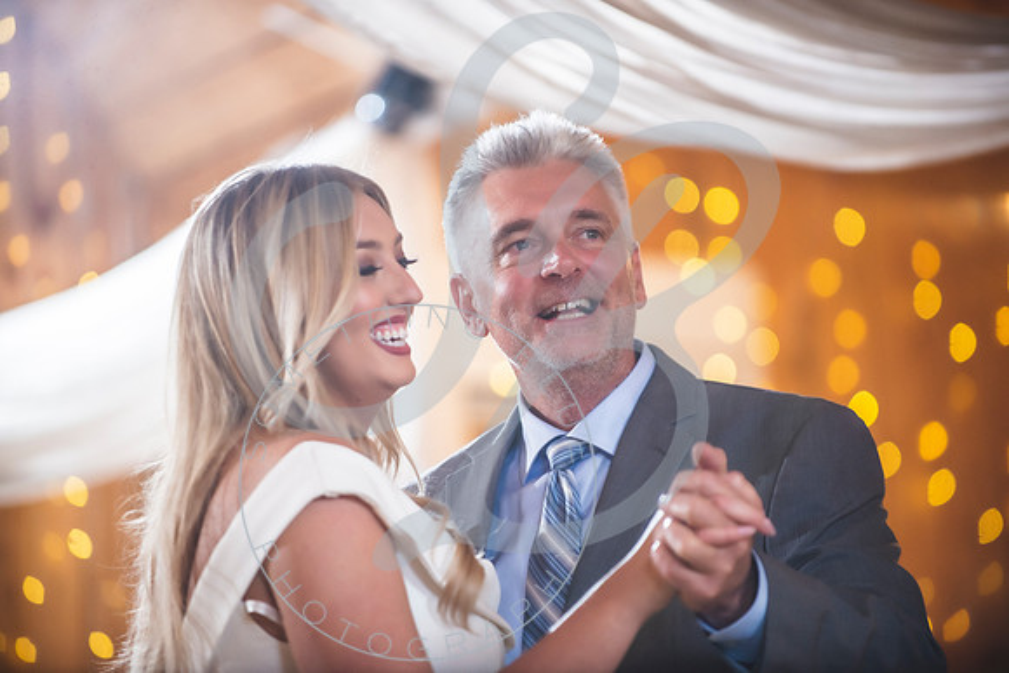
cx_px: 504
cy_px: 336
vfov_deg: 6.9
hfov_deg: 10.3
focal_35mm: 200
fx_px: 5607
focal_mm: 200
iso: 1000
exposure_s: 1/200
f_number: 2.8
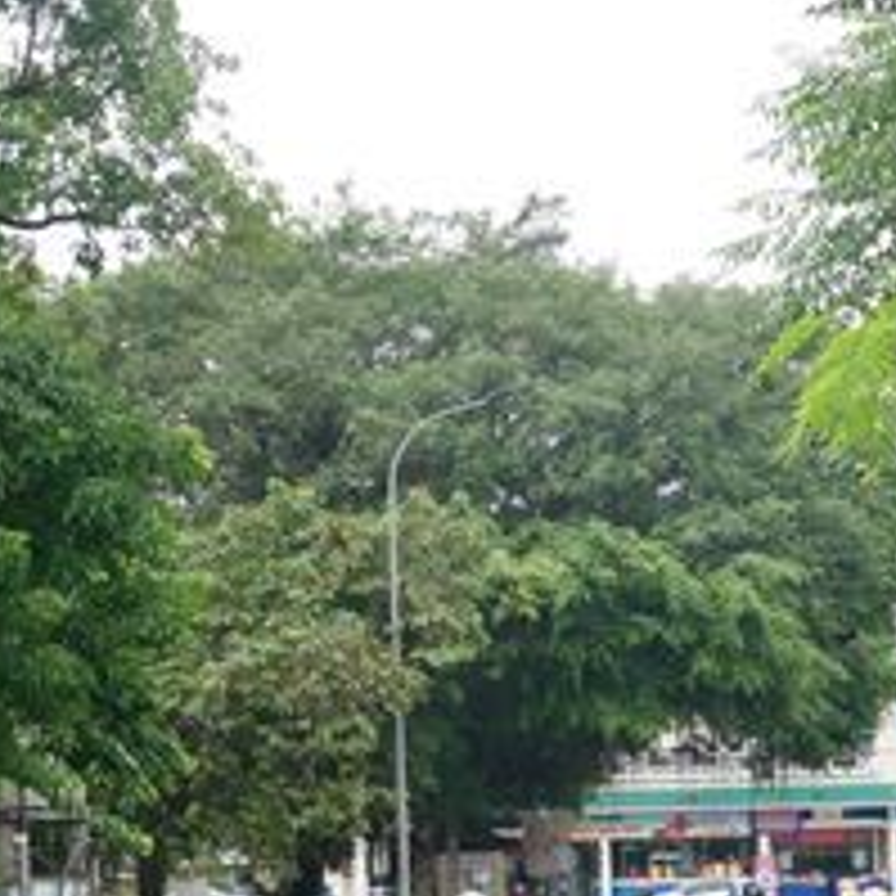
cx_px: 743
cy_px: 840
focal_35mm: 80
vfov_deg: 21.1
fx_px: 2343
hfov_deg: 21.3
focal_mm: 18
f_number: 6.3
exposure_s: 1/250
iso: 200
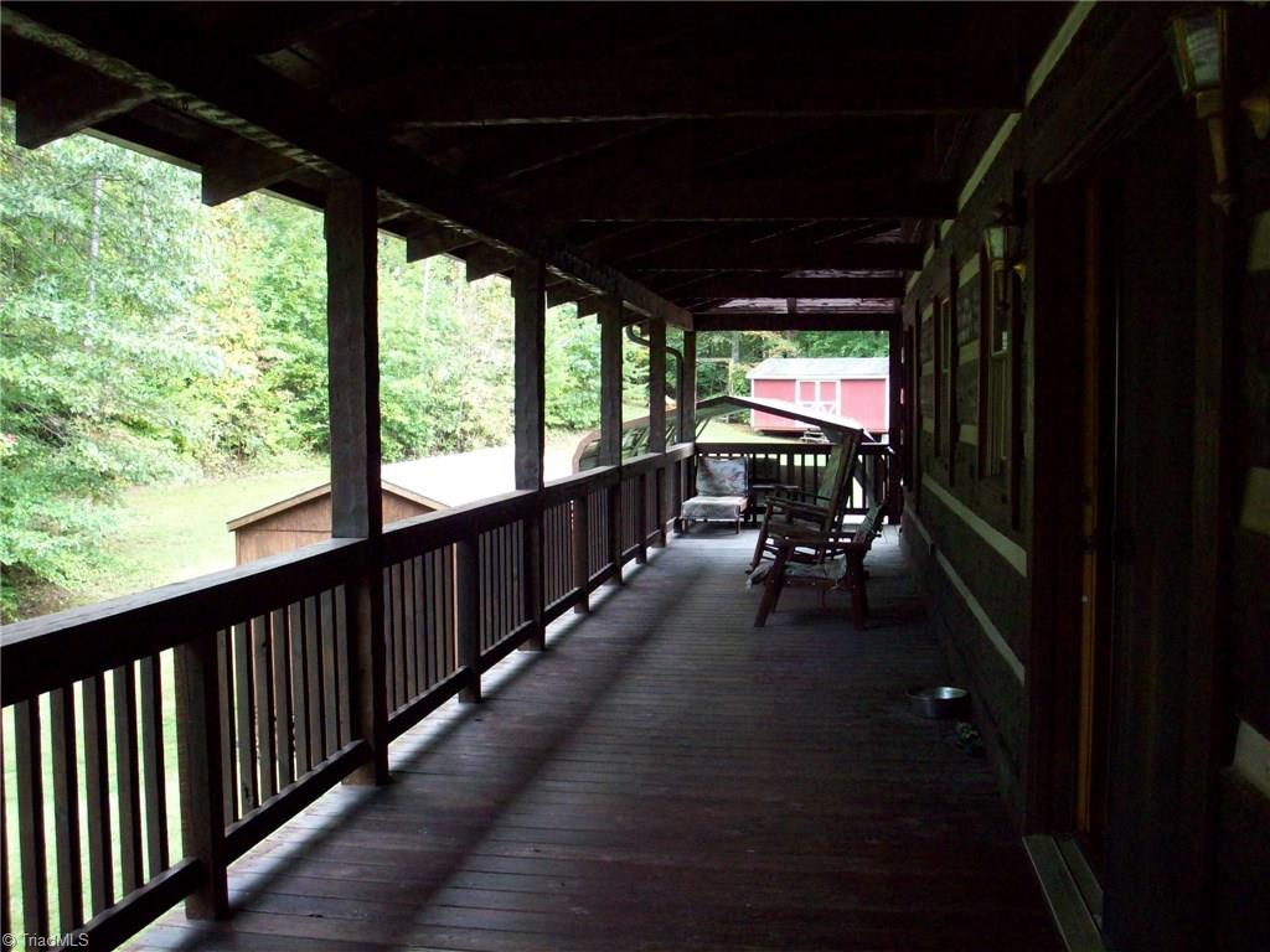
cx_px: 635
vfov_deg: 38.7
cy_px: 476
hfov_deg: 50.1
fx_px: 1357
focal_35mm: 37
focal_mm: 6.2
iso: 160
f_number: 2.8
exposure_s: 1/64.6
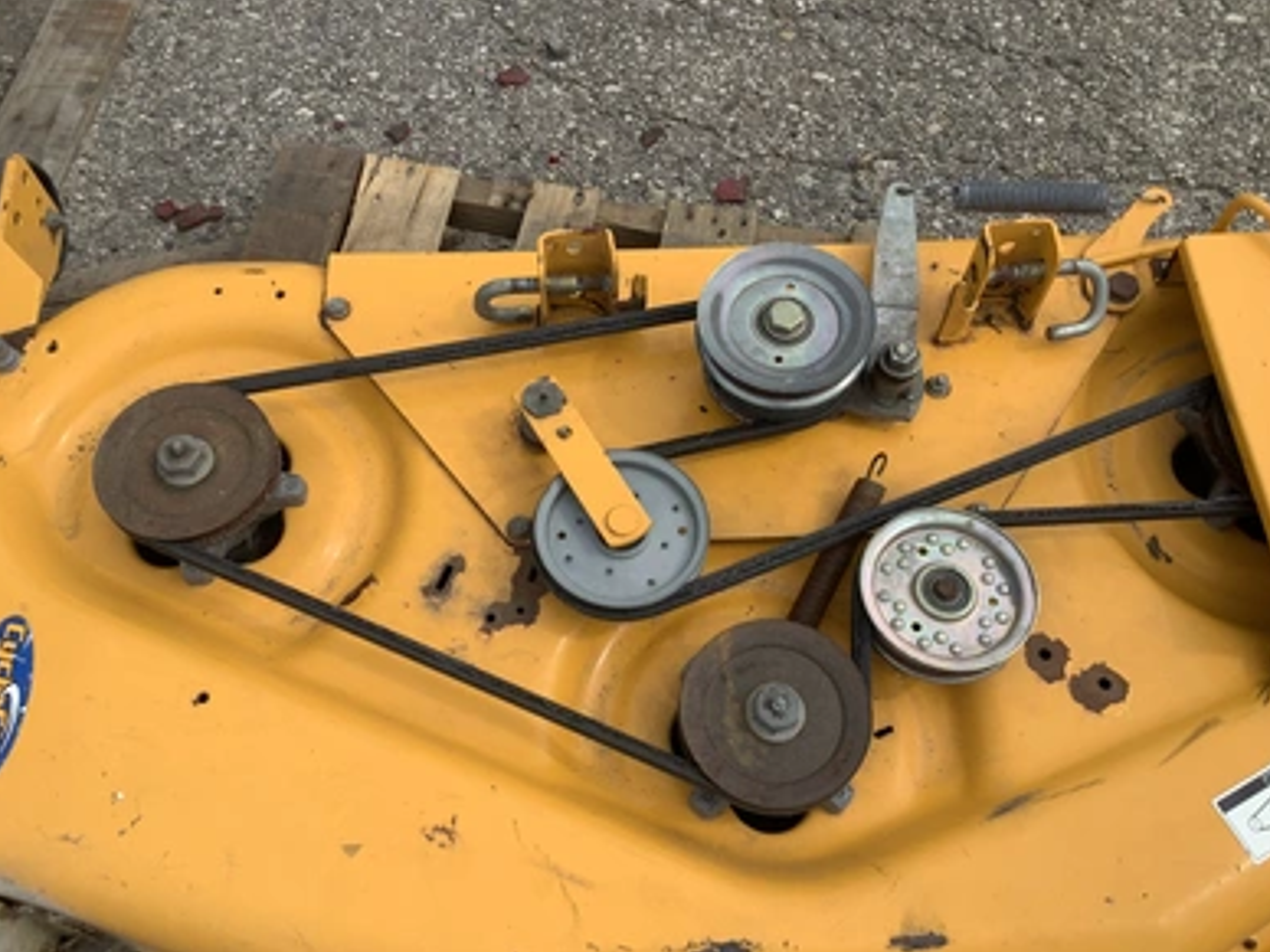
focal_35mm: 32
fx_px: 1174
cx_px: 635
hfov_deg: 56.8
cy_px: 481
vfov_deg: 44.2
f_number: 2.4
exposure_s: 1/1116
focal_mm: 3.3
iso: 25
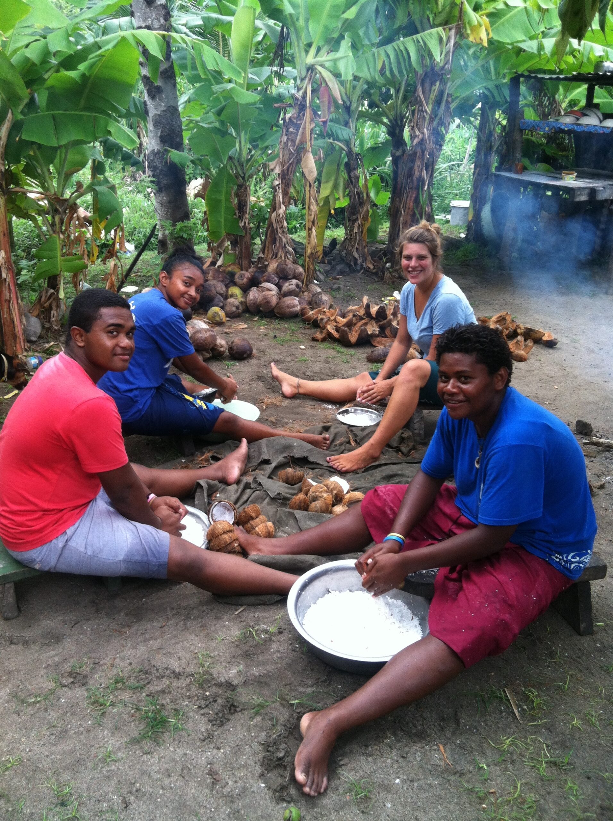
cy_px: 410
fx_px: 829
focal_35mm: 35
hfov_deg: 40.6
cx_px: 306
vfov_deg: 52.7
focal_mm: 3.85
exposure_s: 1/120
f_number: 2.8
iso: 100
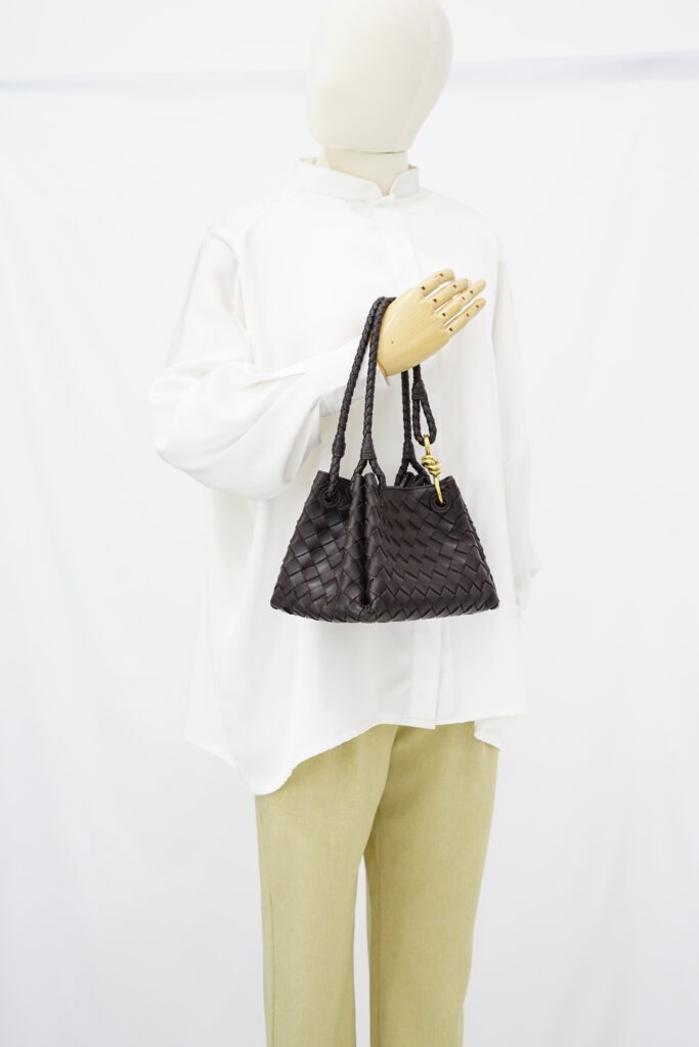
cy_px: 524
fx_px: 1456
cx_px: 350
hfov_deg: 27.0
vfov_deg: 39.6
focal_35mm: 50
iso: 640
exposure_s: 1/8
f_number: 6.3
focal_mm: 50
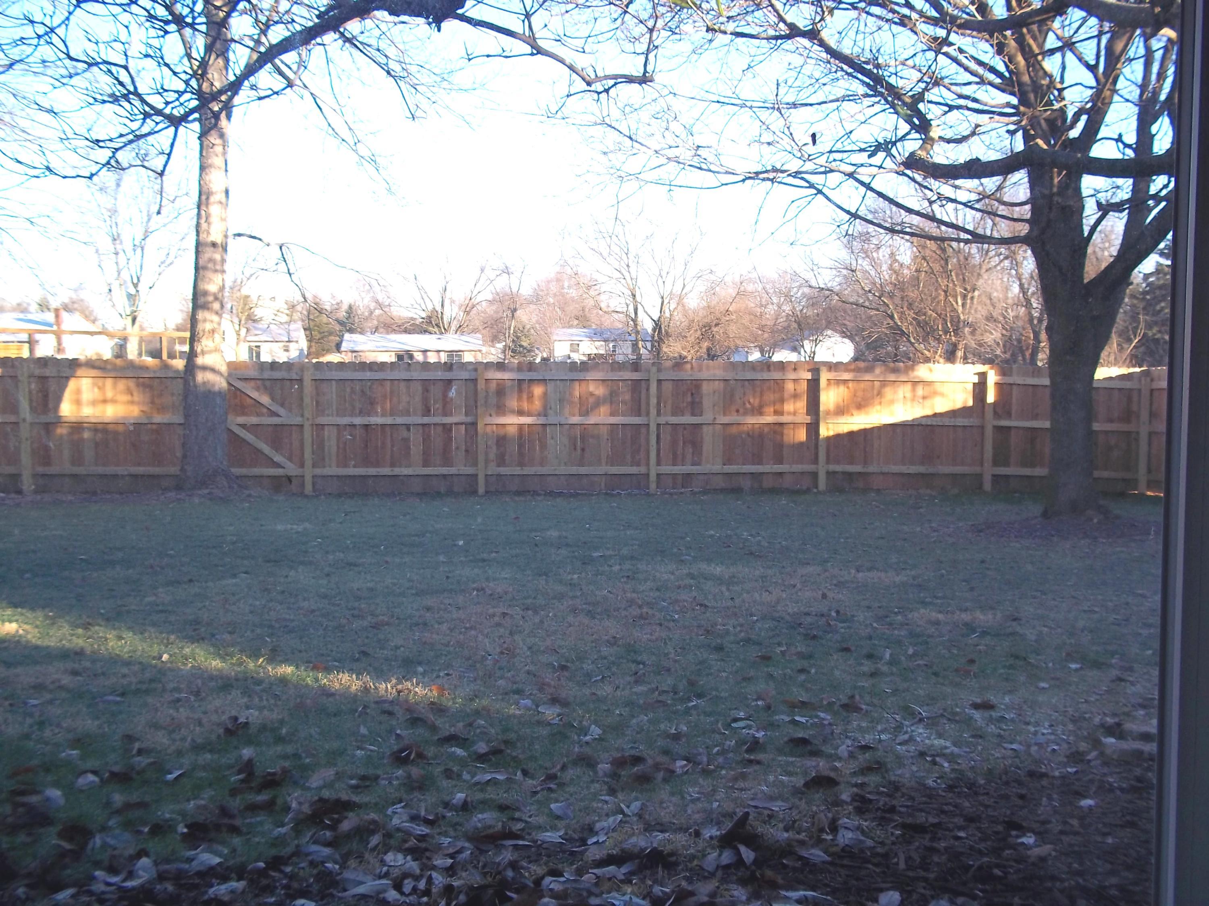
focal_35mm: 36
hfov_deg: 51.4
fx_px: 1257
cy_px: 453
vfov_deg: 39.7
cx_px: 604
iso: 80
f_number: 3.1
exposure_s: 1/125
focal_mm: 6.5
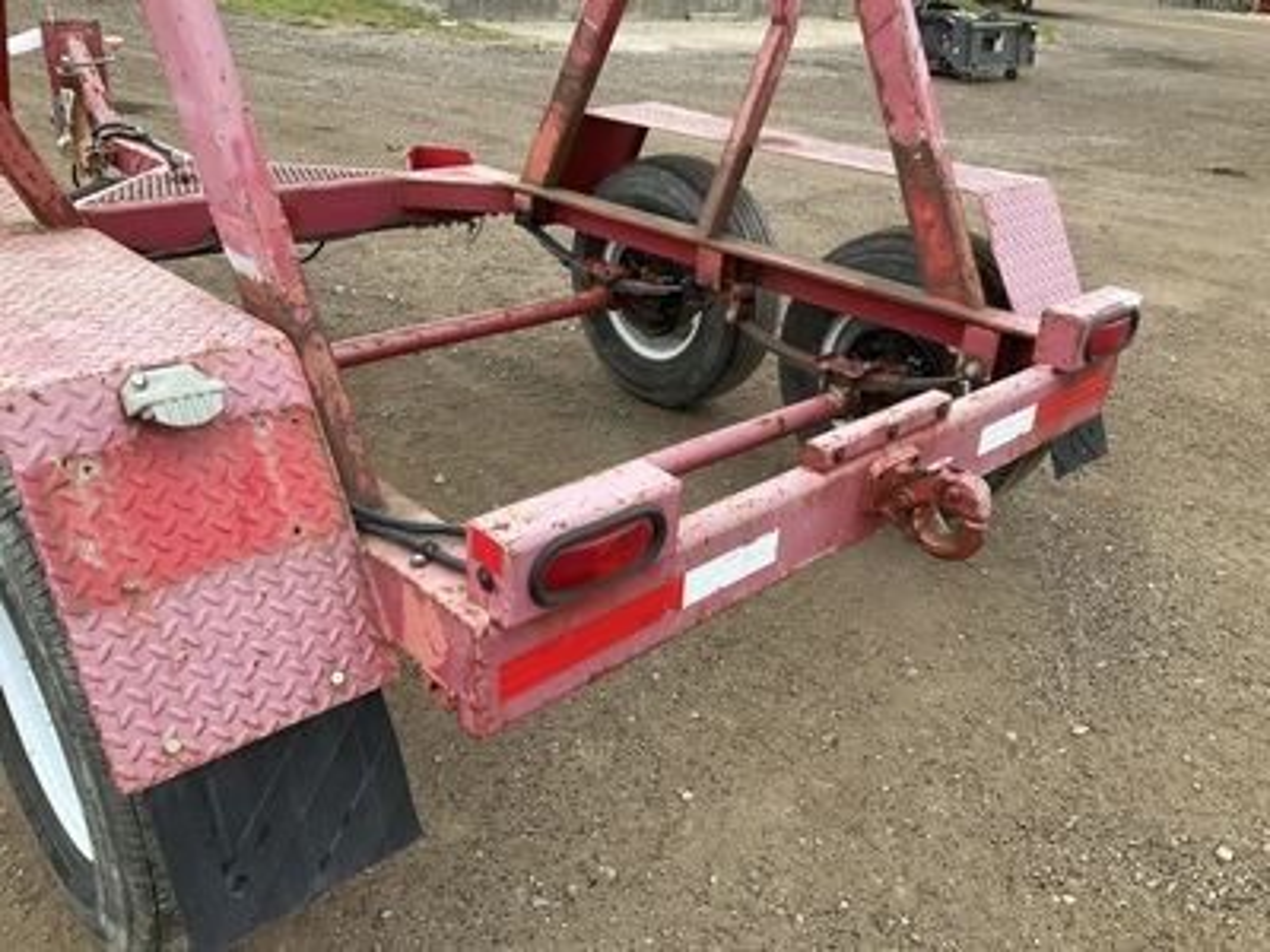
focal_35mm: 29
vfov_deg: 48.2
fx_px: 1064
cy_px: 476
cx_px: 635
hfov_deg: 61.7
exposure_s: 1/122
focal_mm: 3
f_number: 1.8
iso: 50
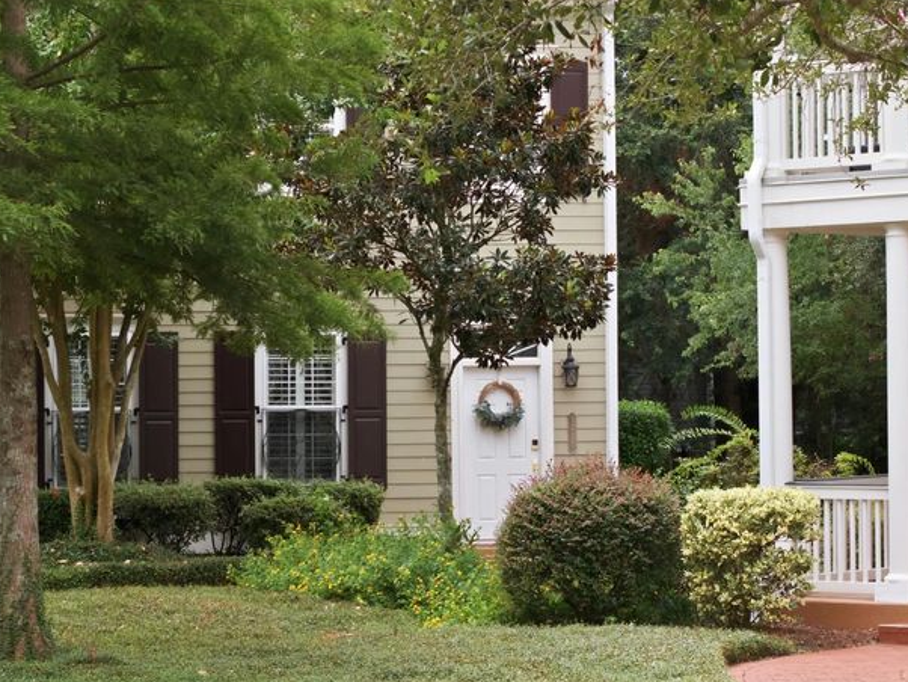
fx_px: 3123
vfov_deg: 12.5
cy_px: 349
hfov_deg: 16.5
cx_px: 386
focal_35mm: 119
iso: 100
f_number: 2.8
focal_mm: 19.4
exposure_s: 1/80
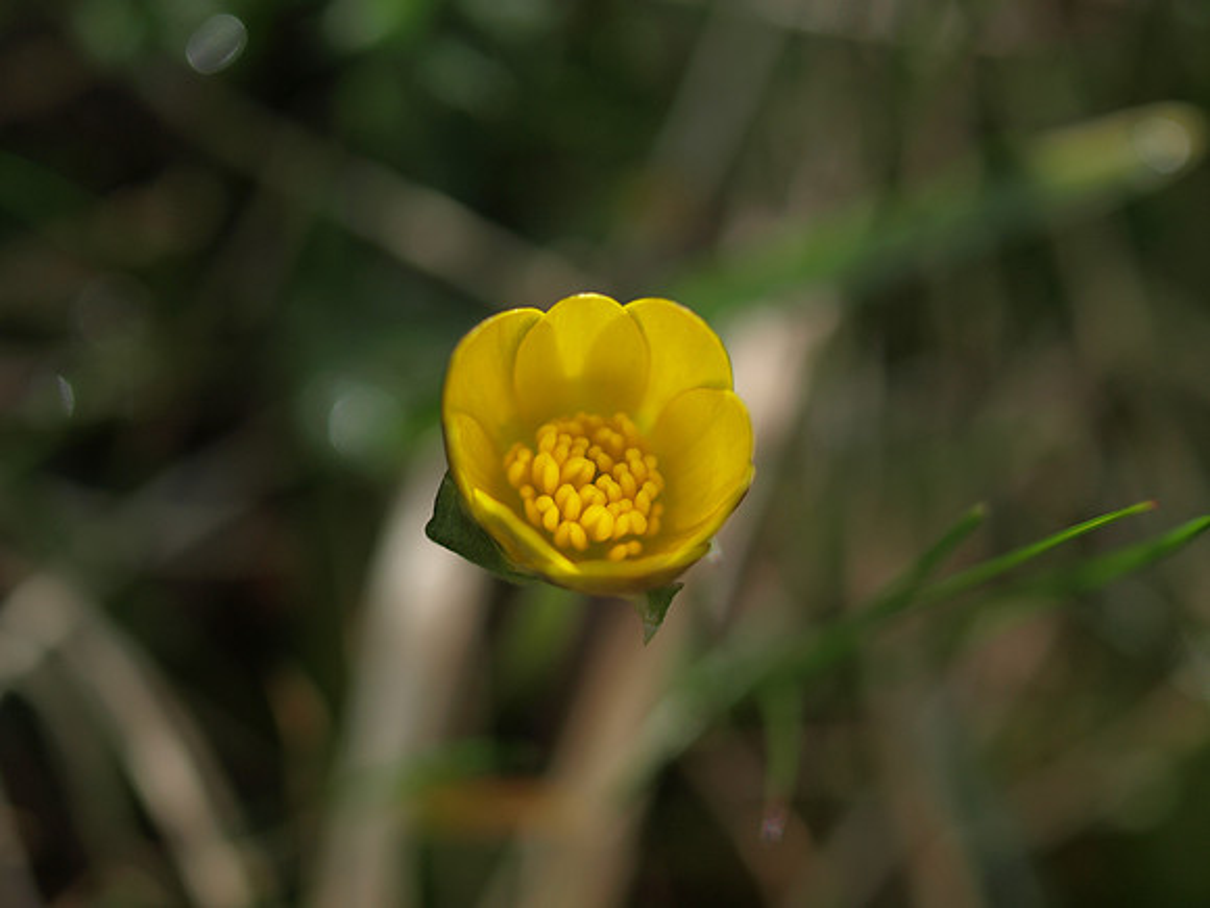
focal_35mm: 70
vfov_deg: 21.0
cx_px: 605
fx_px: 2447
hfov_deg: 27.8
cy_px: 454
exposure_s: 1/500
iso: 100
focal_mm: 35
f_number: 3.5
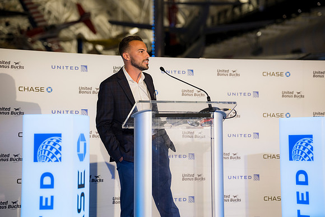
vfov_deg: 16.1
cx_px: 162
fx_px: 768
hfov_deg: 23.9
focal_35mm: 85
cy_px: 108
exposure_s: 1/160
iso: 720
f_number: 2.8
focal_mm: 85
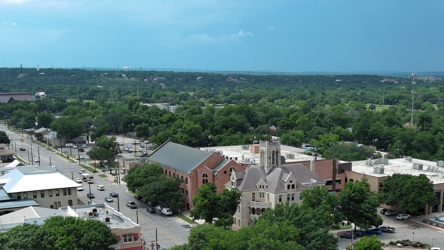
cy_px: 217
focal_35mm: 53
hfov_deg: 38.7
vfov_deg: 22.2
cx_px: 299
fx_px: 624
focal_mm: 10.57
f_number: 2.8
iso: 100
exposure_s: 1/1767
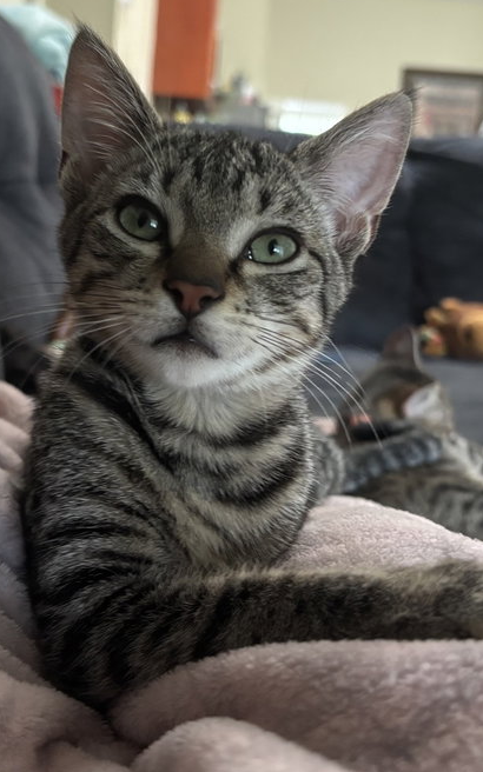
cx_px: 207
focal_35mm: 28
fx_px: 590
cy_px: 385
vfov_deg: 66.5
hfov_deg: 44.4
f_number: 1.6
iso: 400
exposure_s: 1/40
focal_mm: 5.96
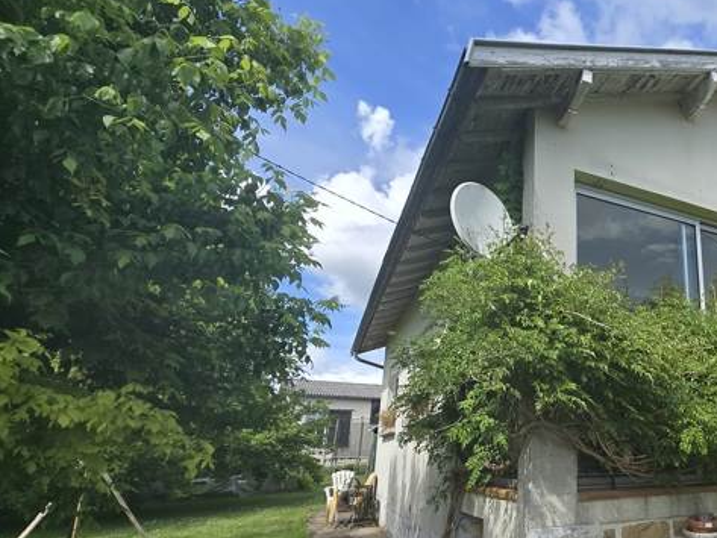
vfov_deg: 60.2
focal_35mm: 22
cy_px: 341
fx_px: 456
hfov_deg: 66.8
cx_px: 605
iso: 50
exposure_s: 1/1232
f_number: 2.2
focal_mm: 2.2
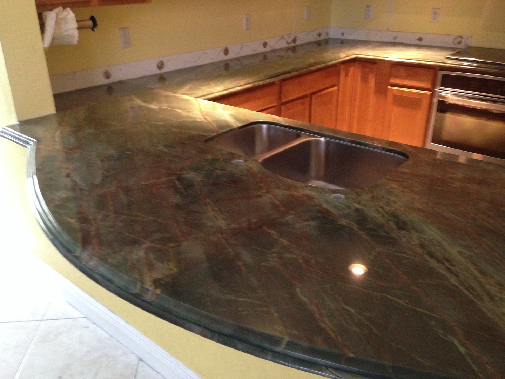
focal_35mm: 33
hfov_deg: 55.4
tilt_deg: -24.2
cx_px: 252
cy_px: 190
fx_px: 481
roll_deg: +0.9
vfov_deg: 42.9
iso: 400
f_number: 2.4
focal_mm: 4.12
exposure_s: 1/15
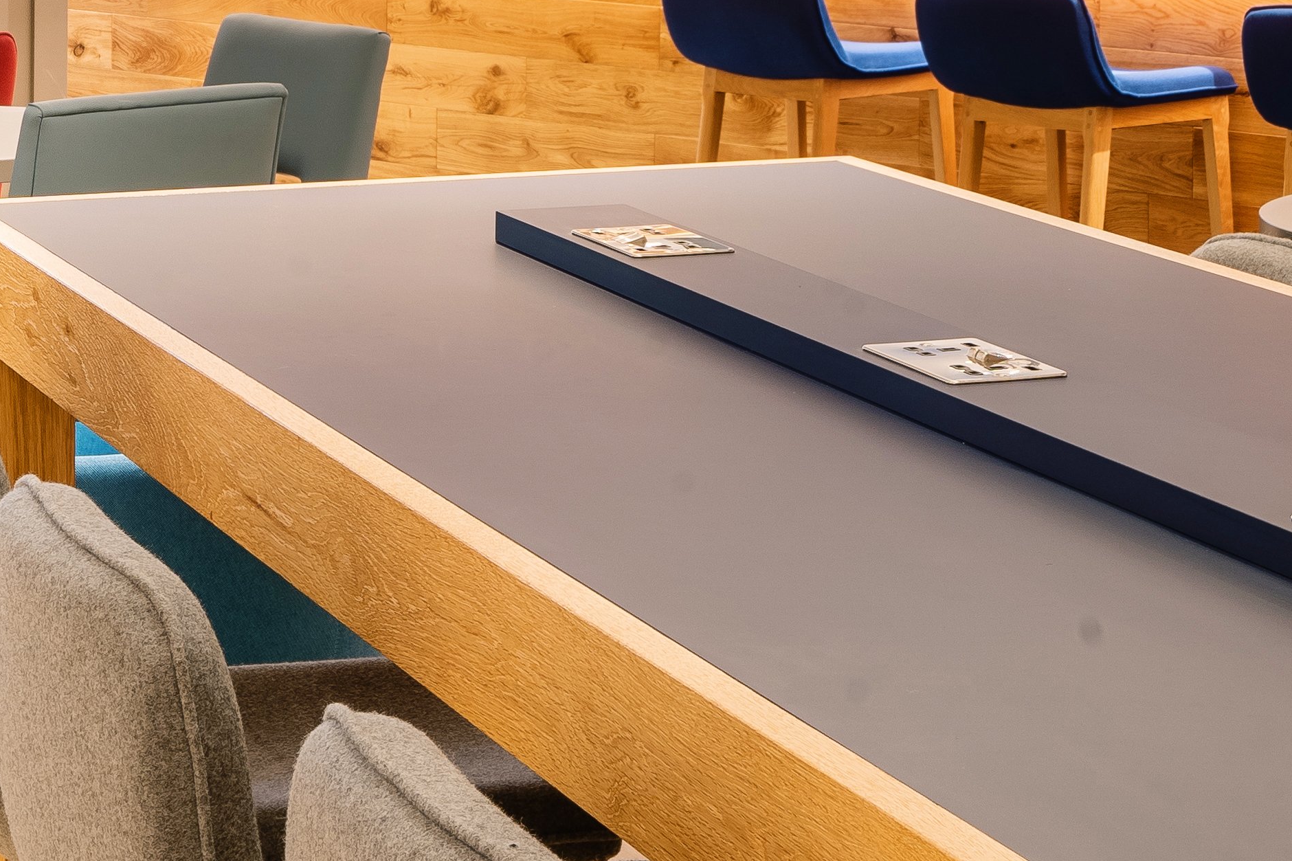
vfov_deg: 12.1
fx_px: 3983
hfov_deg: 18.4
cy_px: -169
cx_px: 869
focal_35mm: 111
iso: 100
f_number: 16
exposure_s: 4
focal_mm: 35
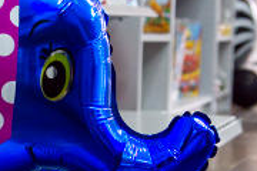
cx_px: -24
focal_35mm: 100
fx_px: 714
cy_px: 71
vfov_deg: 13.7
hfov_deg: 19.6
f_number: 3.2
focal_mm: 30
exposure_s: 1/400
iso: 800
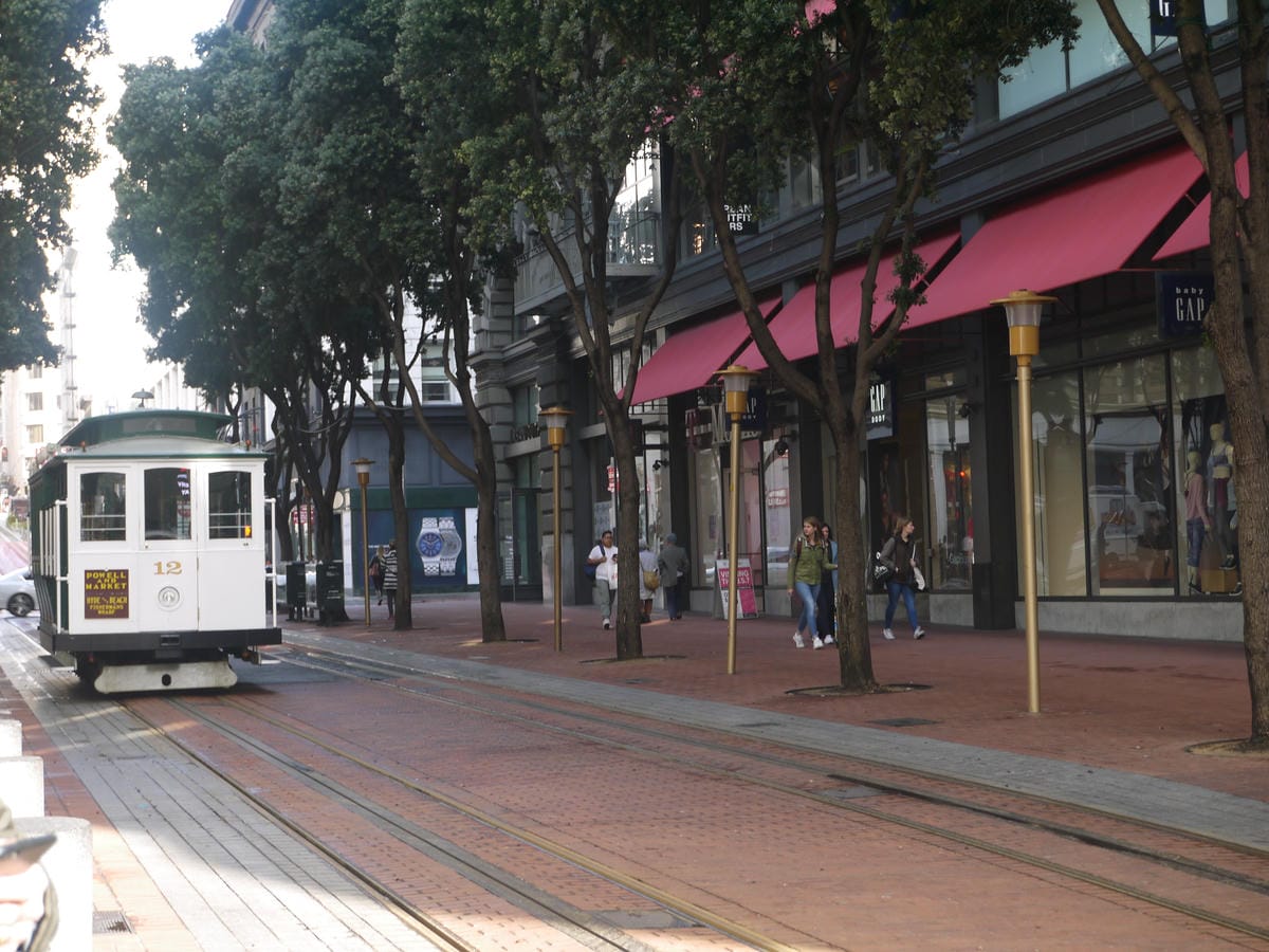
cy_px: 476
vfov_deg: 22.3
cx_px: 634
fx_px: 2420
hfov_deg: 29.4
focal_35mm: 66
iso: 160
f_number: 5.6
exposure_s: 1/60
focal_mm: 33
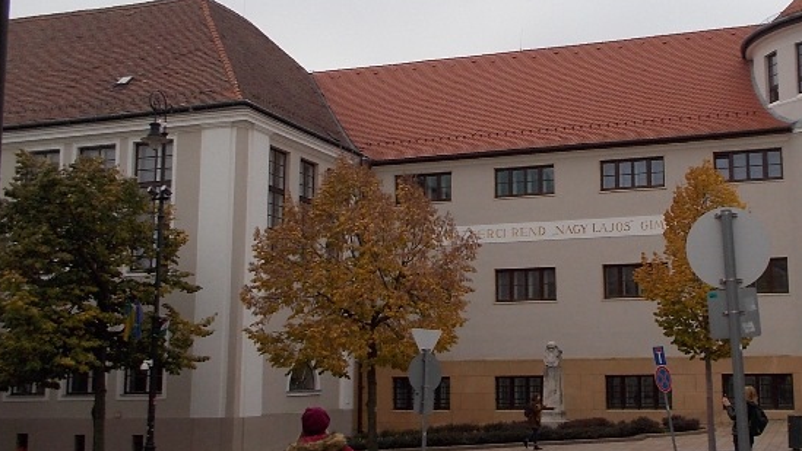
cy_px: 216
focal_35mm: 46
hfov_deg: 44.1
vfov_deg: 26.0
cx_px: 517
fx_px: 978
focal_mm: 4.1
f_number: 3.3
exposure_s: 1/320
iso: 80
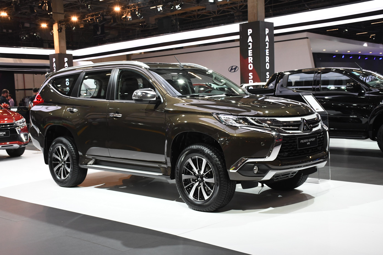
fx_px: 511
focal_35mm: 48
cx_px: 192
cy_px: 128
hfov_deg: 41.1
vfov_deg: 28.1
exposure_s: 1/125
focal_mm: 32
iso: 2000
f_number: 7.1
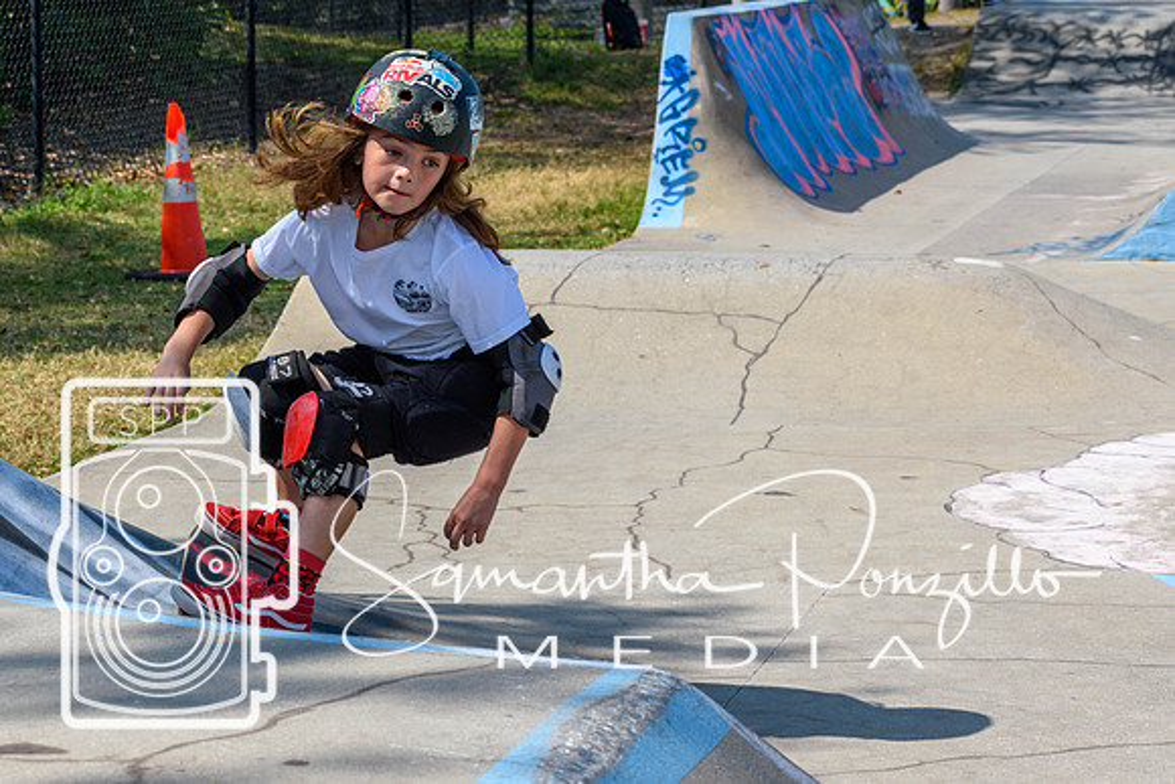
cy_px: 392
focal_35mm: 105
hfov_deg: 19.5
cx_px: 588
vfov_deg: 13.0
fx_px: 3428
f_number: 8
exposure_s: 1/1000
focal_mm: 70
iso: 200
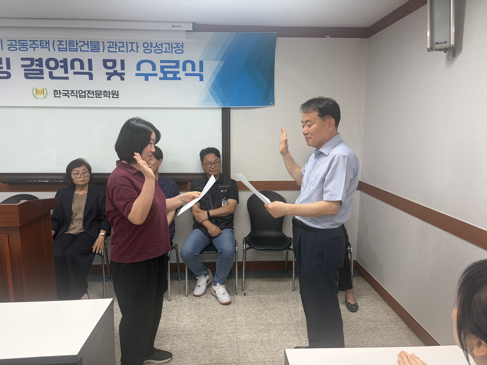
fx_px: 366
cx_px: 244
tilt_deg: -7.2
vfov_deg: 53.1
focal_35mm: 26
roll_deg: +0.0
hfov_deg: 67.3
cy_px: 182
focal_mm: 5.96
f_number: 1.6
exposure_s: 1/60
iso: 64
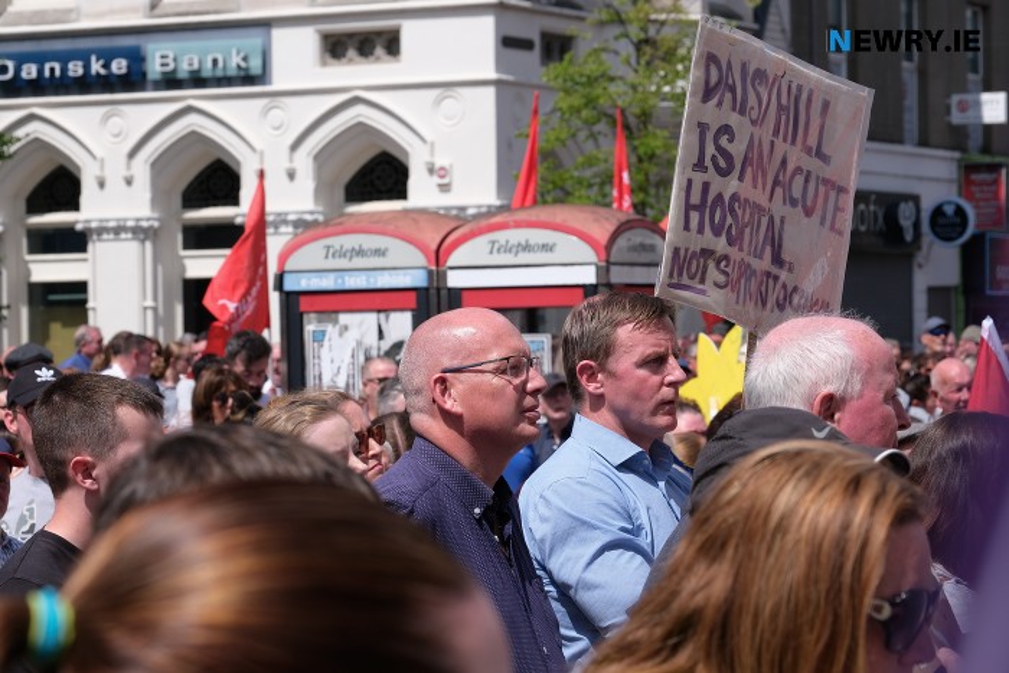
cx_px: 504
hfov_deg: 16.9
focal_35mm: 121
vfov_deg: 11.3
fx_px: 3392
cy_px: 336
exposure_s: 1/480
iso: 200
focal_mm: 80.4
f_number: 8
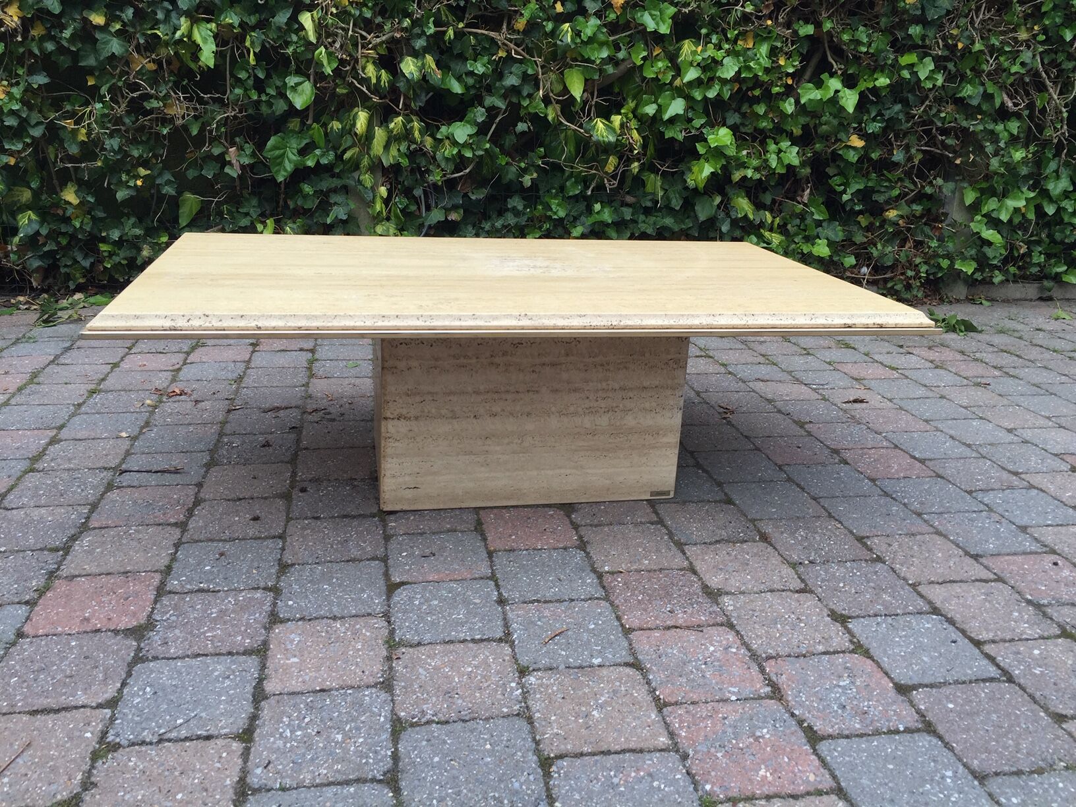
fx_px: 901
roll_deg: -2.3
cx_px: 538
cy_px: 404
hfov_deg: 61.7
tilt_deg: -18.9
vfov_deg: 48.2
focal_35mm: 29
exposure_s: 1/229
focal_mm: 4.15
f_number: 2.2
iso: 32
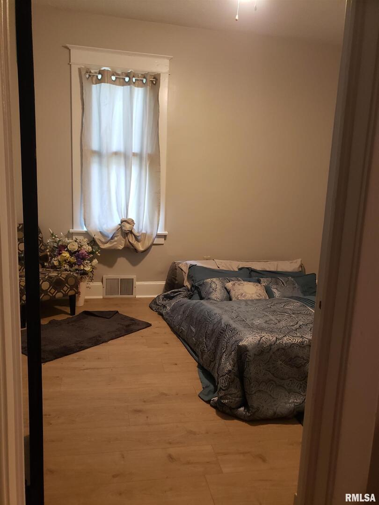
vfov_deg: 67.3
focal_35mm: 26
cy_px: 252
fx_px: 380
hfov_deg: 53.1
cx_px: 190
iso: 250
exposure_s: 1/17
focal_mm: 4.3
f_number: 1.5
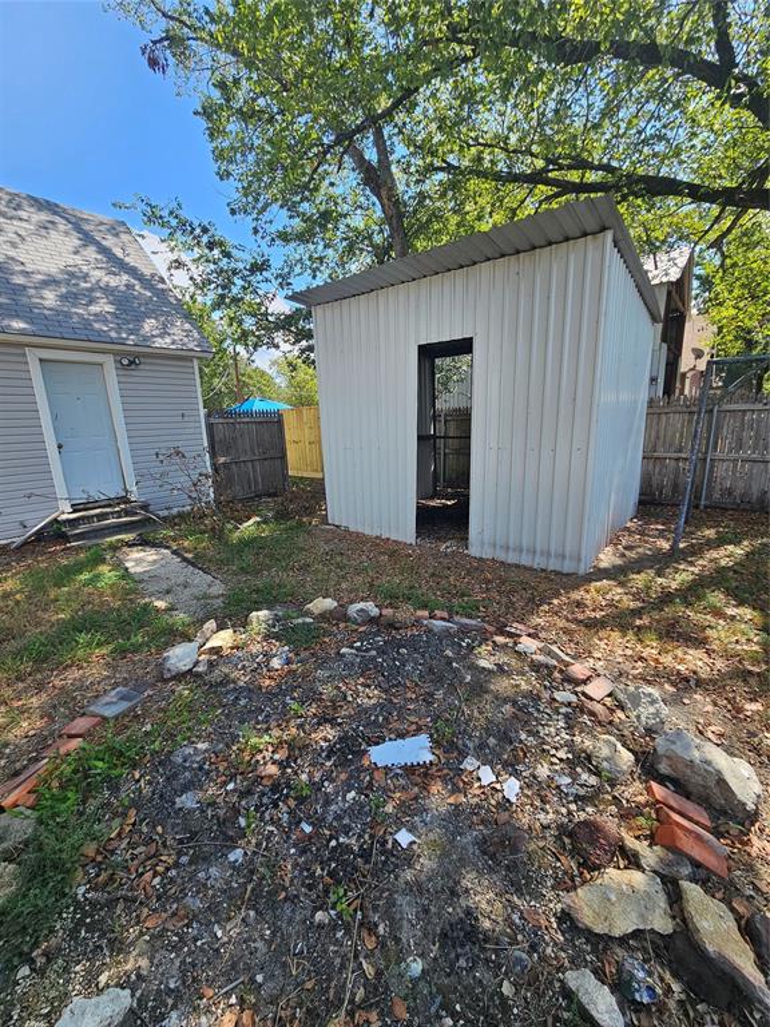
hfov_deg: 89.9
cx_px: 385
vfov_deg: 106.2
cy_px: 514
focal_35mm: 13
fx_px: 386
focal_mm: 2.2
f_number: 2.2
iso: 50
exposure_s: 1/582
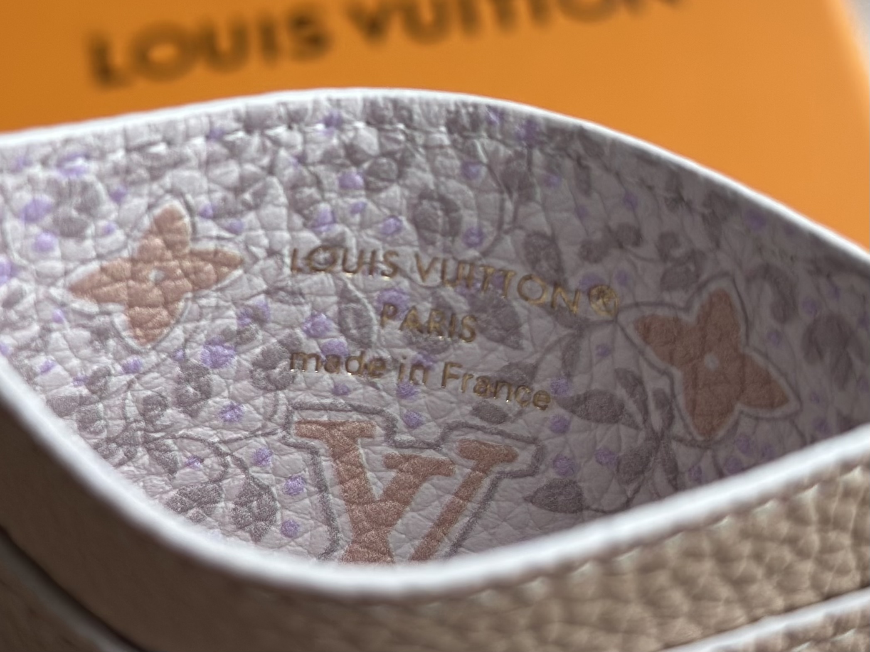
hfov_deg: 39.7
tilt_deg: -51.7
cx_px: 435
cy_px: 326
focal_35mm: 48
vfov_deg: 30.3
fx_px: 1206
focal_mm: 6.86
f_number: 1.78
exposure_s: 1/552
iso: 80
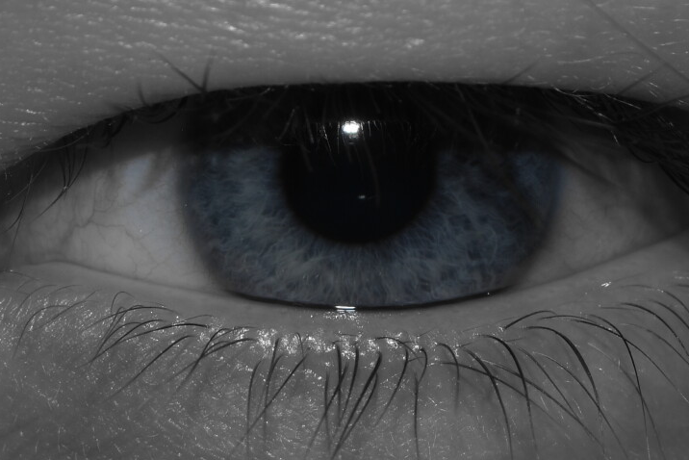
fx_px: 1753
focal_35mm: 92
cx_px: 378
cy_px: 225
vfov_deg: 14.9
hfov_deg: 22.2
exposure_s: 1/60
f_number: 8
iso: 100
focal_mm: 55
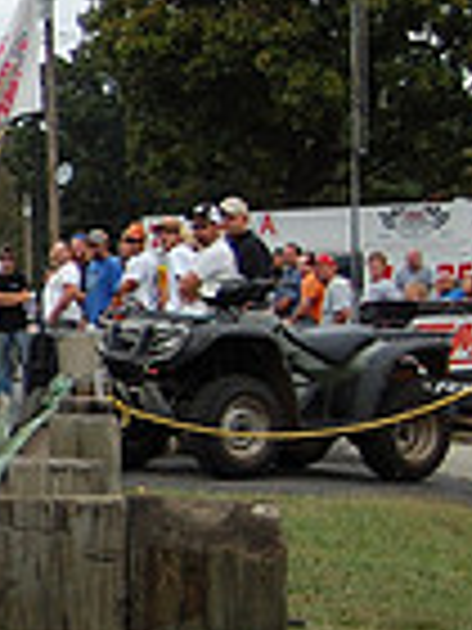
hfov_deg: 8.6
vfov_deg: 12.7
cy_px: 342
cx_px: -710
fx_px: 2818
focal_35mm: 155
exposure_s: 1/1000
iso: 250
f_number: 4.2
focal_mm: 26
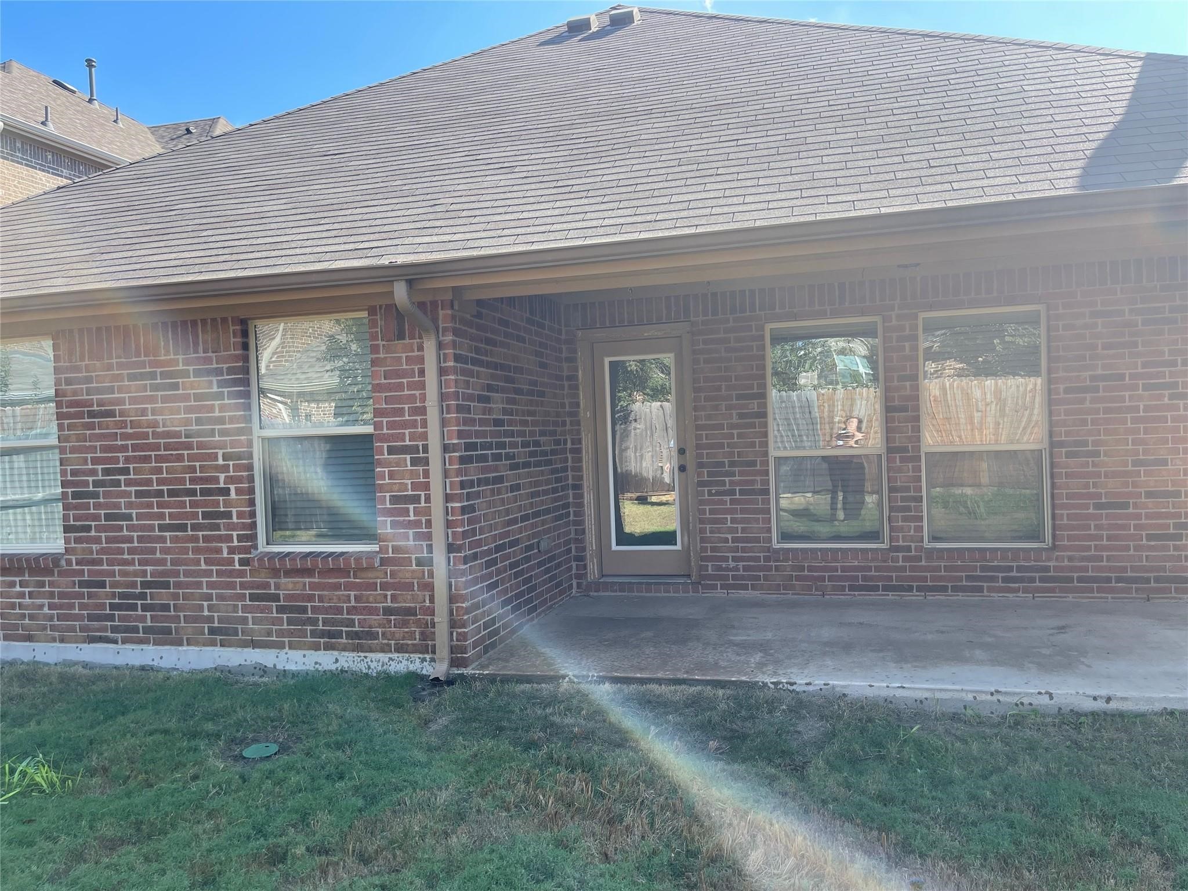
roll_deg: +2.0
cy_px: 446
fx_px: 892
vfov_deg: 53.1
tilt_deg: -2.3
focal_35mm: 26
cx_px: 594
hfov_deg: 67.3
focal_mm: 5.1
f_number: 1.6
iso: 32
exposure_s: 1/735
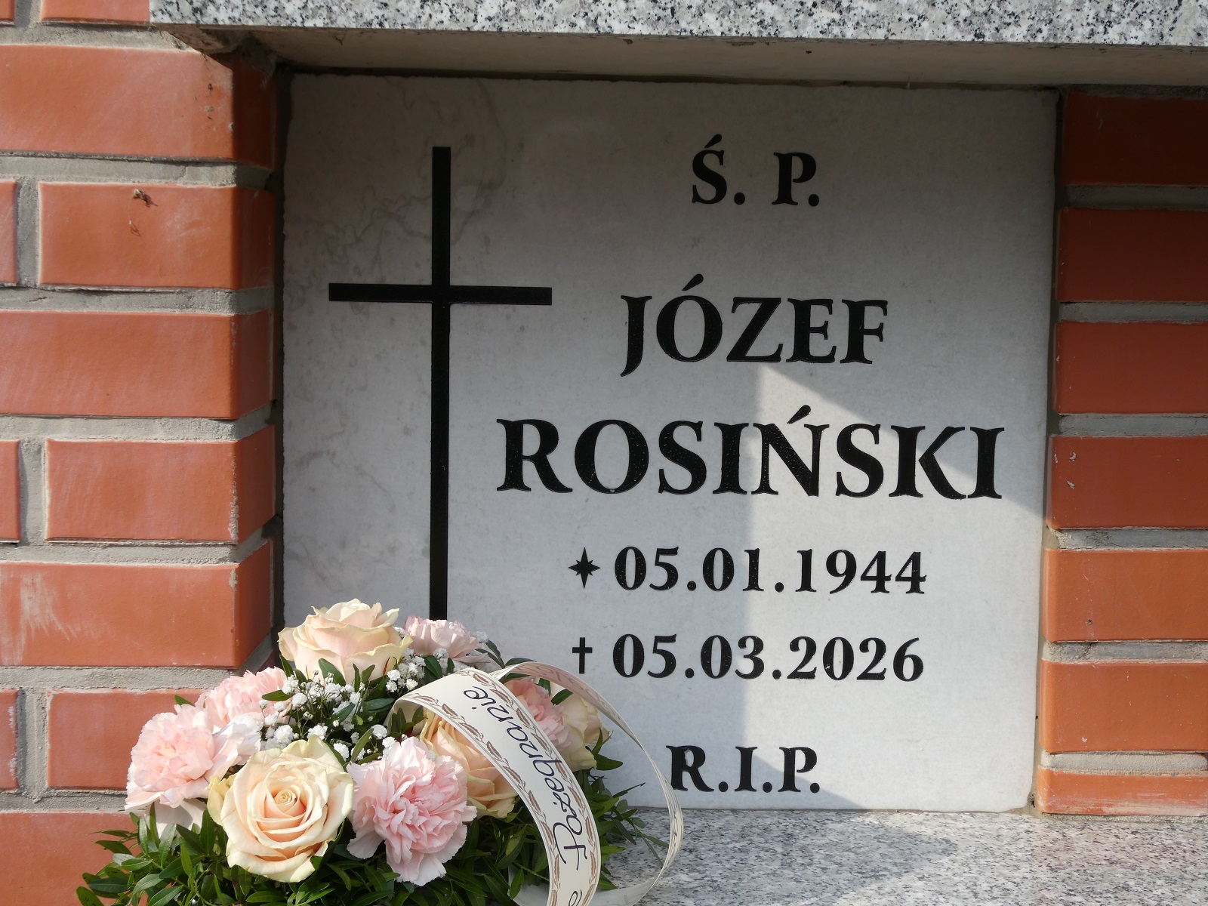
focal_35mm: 54
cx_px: 604
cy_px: 453
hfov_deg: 35.5
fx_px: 1884
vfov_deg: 27.0
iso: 80
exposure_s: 1/250
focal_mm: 9.6
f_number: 4.1
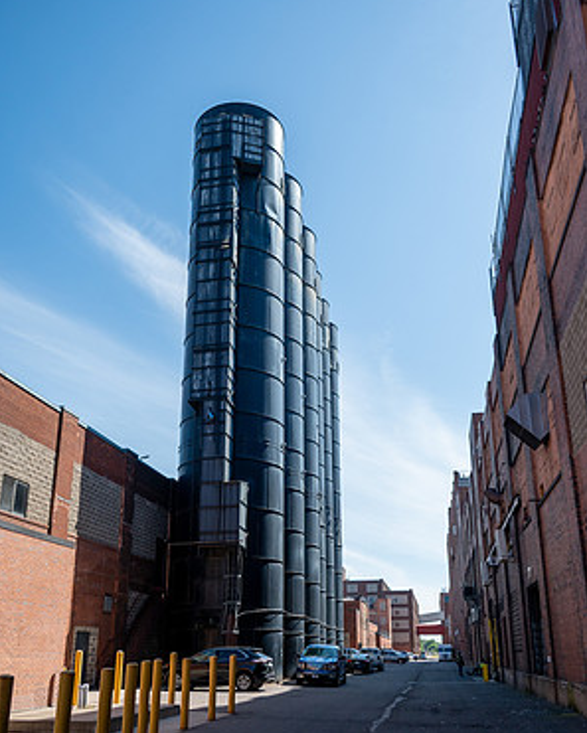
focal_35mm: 33
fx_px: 716
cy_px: 431
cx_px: 294
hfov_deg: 44.6
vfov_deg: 53.9
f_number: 6.3
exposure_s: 1/2500
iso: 800
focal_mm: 29
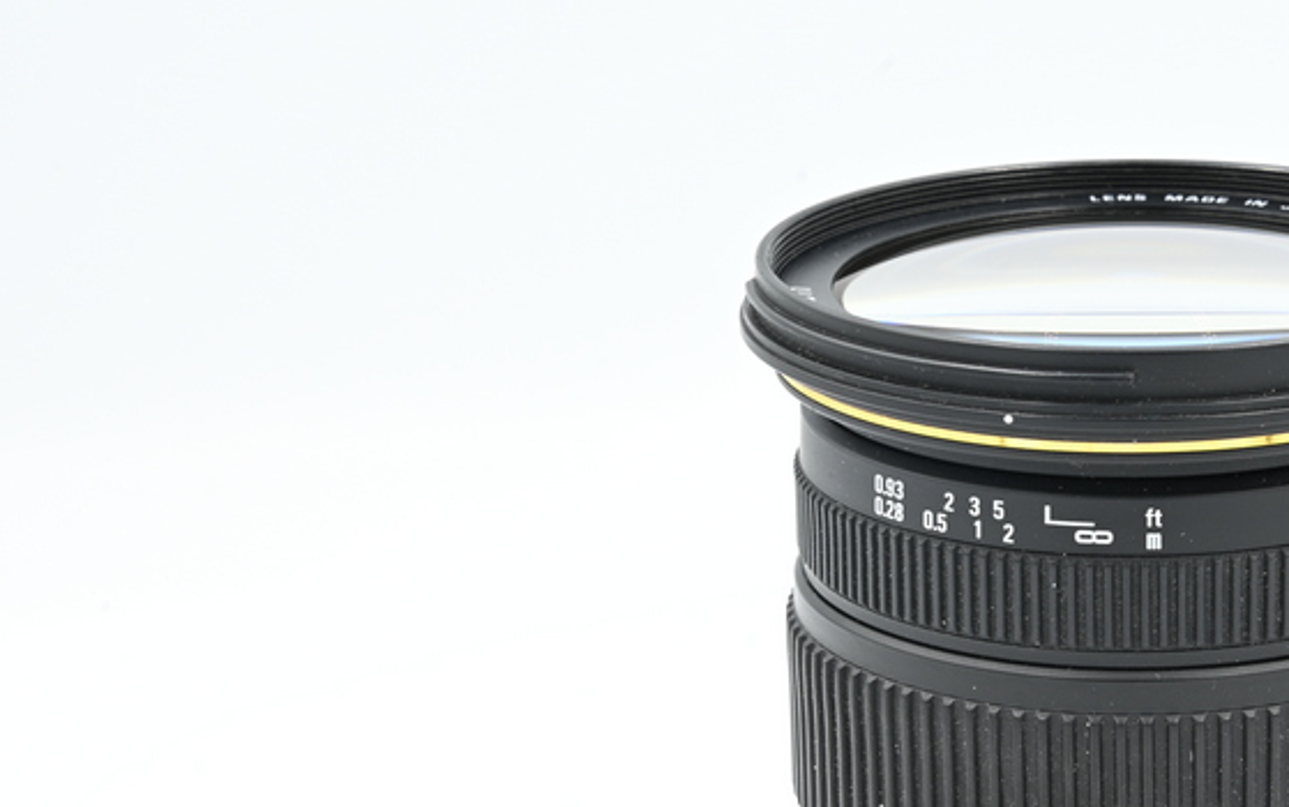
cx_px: 1111
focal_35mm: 113
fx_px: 3972
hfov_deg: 18.2
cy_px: 598
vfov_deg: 11.6
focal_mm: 62
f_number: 14
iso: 100
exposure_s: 1/8
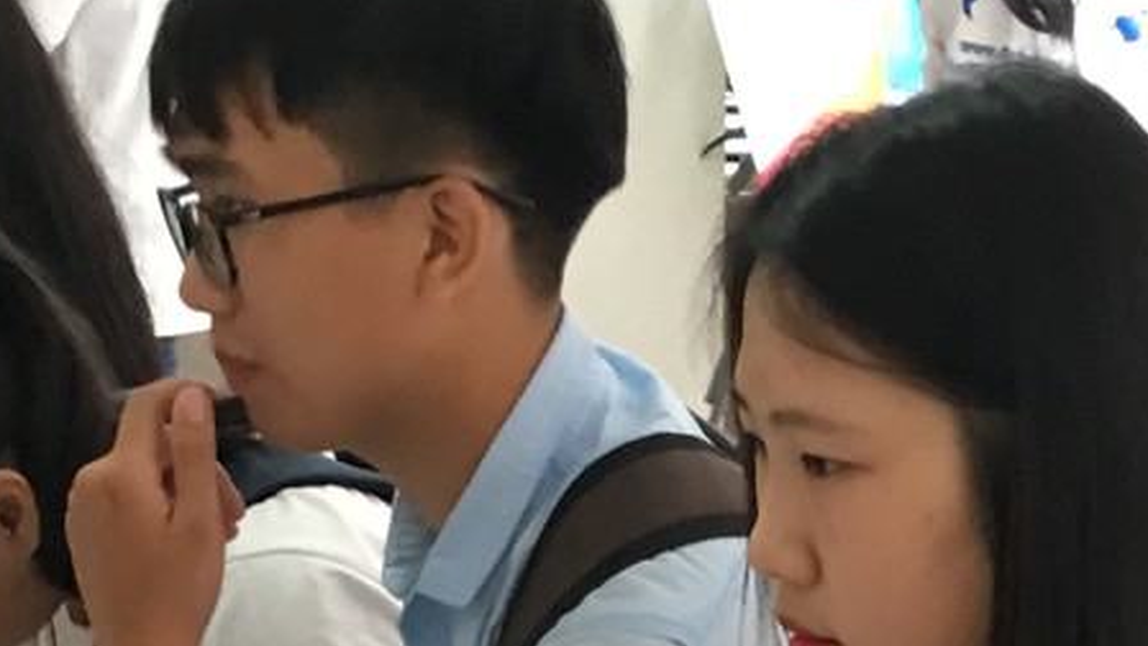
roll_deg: -2.1
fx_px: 4292
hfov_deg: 15.2
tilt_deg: -22.3
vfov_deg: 7.9
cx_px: 810
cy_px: 1605
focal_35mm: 141
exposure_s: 1/17
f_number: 2.2
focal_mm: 4.15
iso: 64
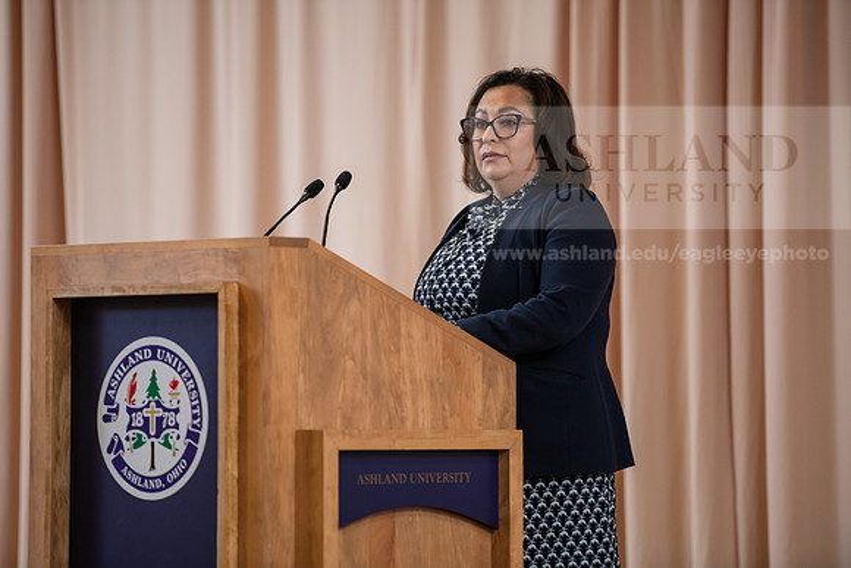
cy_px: 284
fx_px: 4729
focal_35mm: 200
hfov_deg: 10.3
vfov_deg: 6.9
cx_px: 426
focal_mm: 200
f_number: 3.2
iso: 1600
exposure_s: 1/200
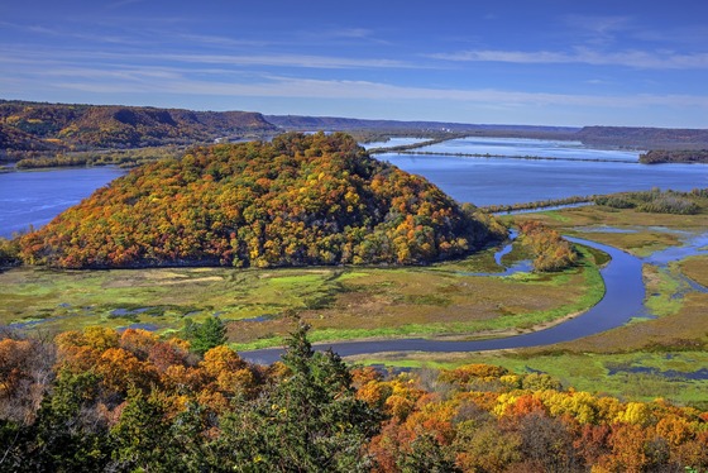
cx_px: 354
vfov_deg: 37.9
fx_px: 689
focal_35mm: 35
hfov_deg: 54.4
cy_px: 236
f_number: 11
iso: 400
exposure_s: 1/500
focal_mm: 35
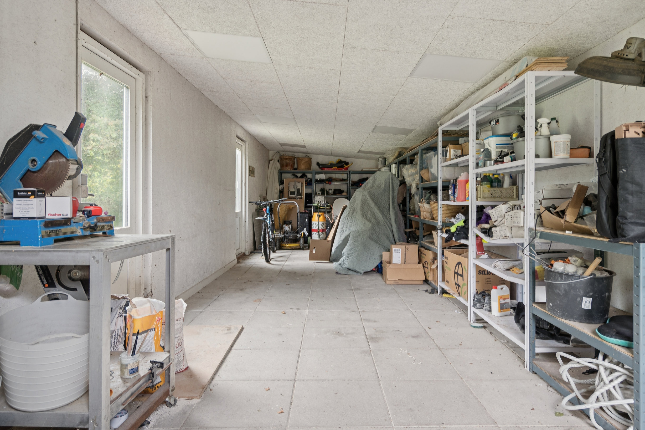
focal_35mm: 22
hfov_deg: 78.6
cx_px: 334
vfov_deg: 57.2
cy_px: 204
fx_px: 394
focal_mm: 18
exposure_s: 1/3.33
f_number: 4
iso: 400
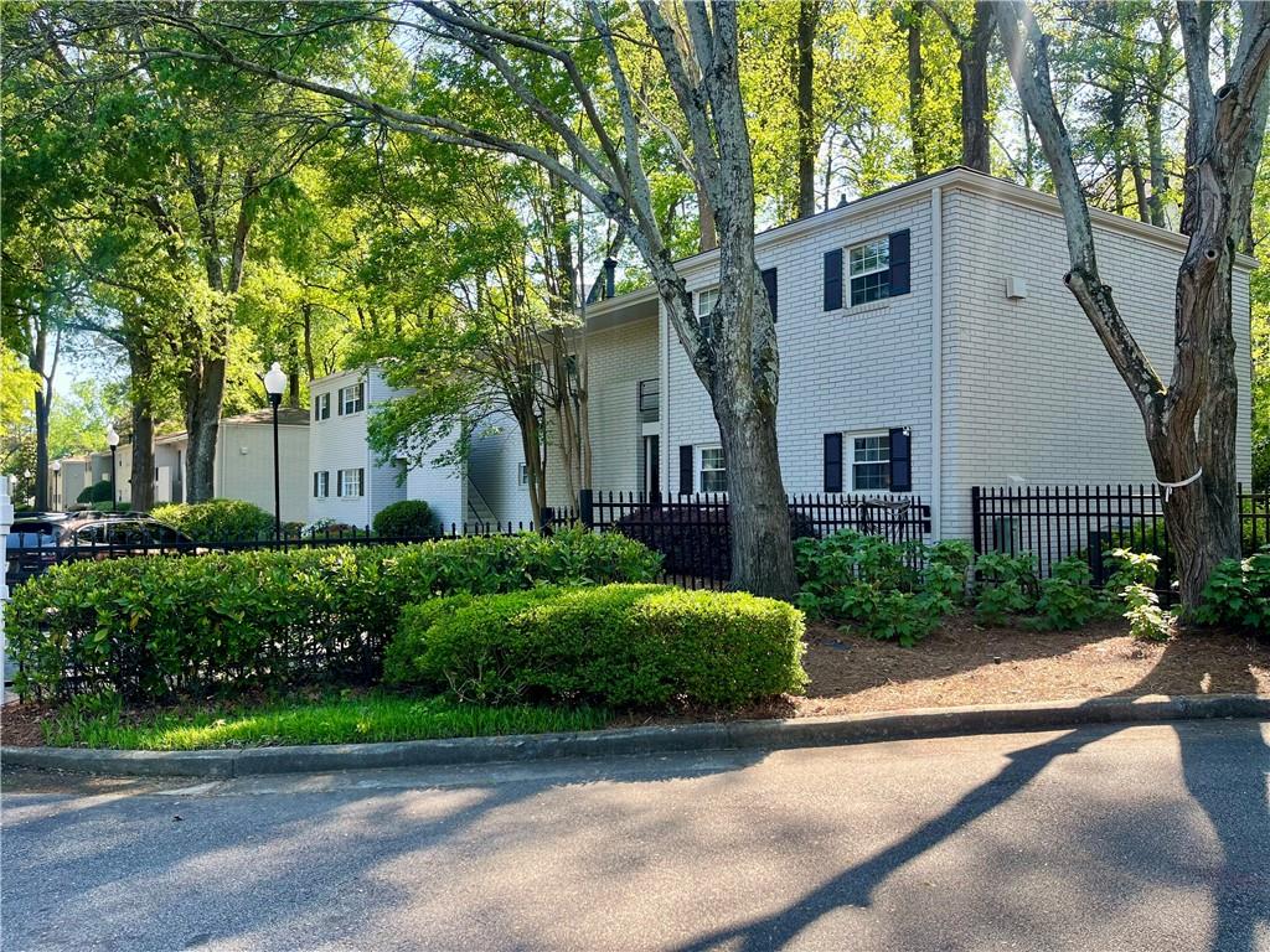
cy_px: 476
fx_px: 954
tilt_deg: +1.0
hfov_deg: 67.3
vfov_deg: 53.1
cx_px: 635
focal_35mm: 26
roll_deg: -0.5
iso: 50
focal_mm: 5.1
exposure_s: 1/383
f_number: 1.6
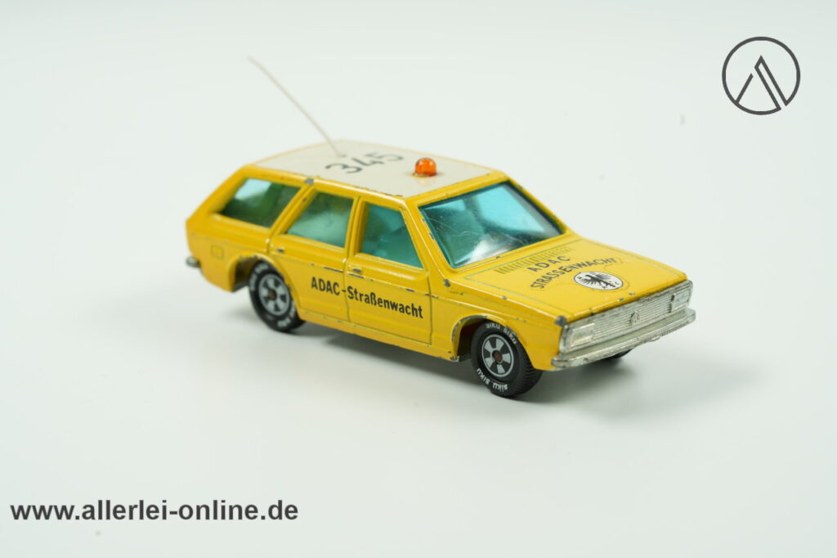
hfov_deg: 22.6
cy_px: 279
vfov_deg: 15.2
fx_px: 2092
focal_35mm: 90
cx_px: 418
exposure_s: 1/15
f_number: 10
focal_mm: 90
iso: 500
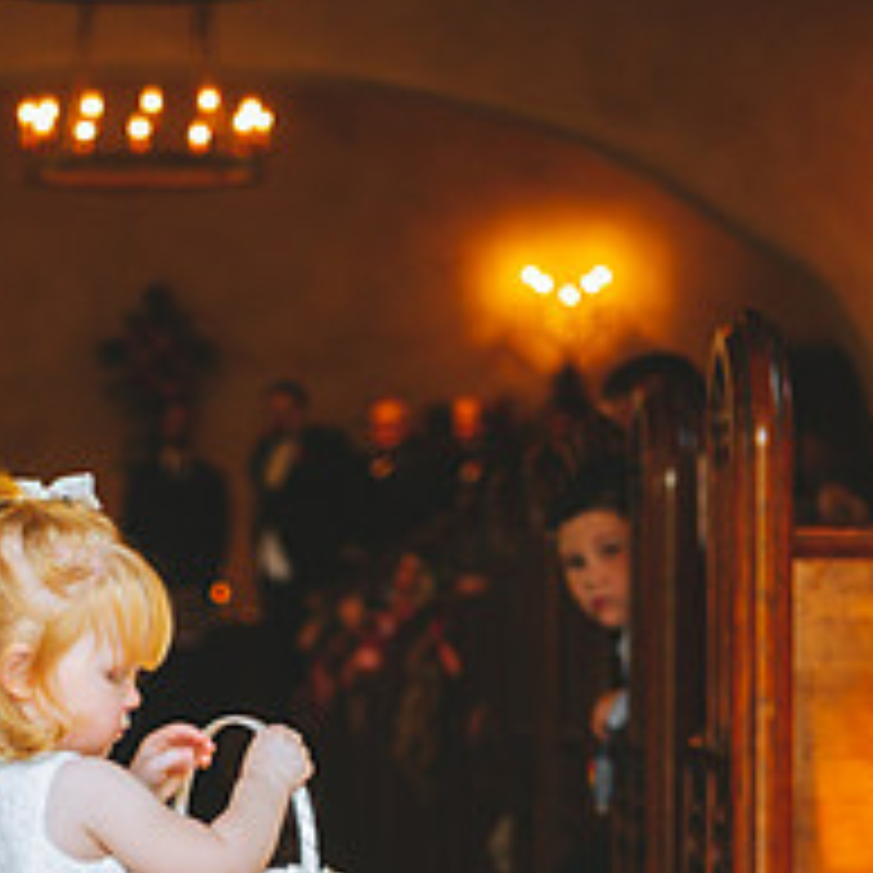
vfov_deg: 12.2
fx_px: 4052
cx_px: 158
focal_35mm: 142
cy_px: 846
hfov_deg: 12.2
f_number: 2.8
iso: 2000
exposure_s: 1/500
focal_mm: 56
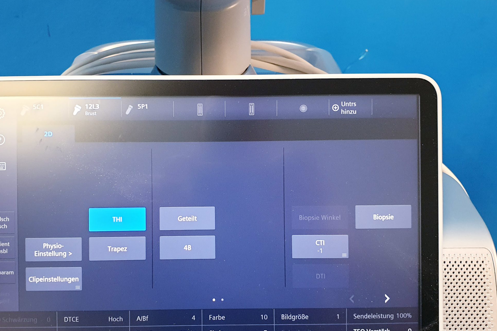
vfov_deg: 36.8
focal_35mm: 36
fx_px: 497
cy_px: 187
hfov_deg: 52.9
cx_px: 210
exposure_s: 1/27
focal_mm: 4.3
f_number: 2.4
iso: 250
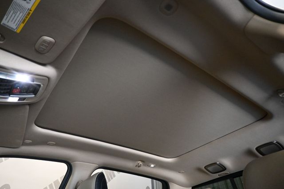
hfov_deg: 73.8
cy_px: 94
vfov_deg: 53.1
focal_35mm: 24
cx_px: 142
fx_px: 189
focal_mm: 16
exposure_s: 1/80
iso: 3200
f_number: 3.5
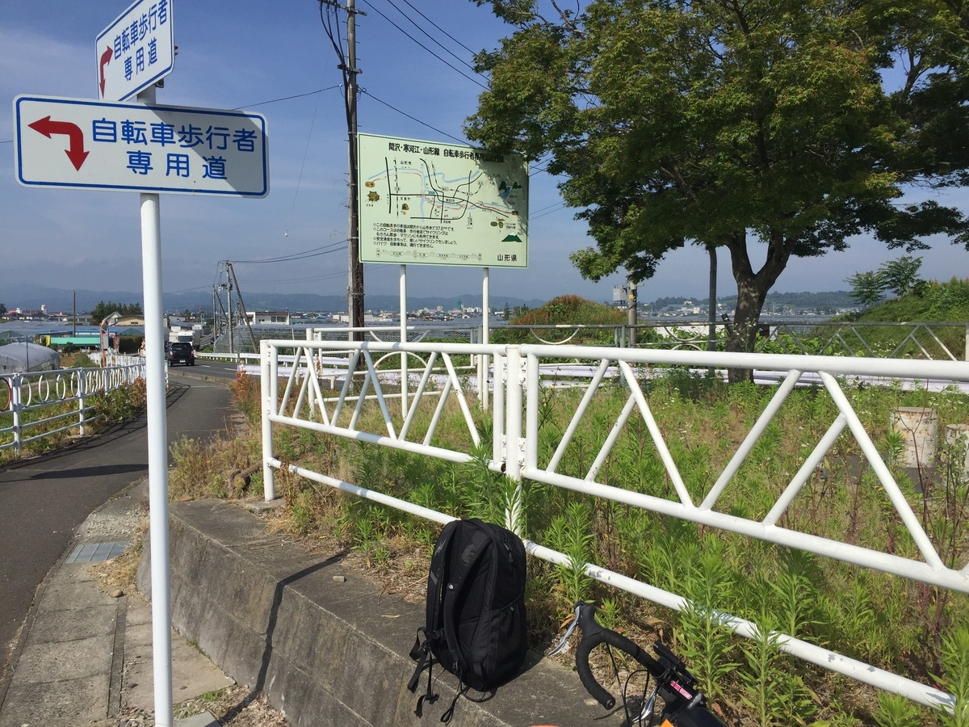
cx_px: 484
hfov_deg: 61.7
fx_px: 812
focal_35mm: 29
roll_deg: +0.0
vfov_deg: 48.2
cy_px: 364
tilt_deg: -1.6
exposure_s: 1/4405
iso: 32
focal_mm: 4.15
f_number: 2.2
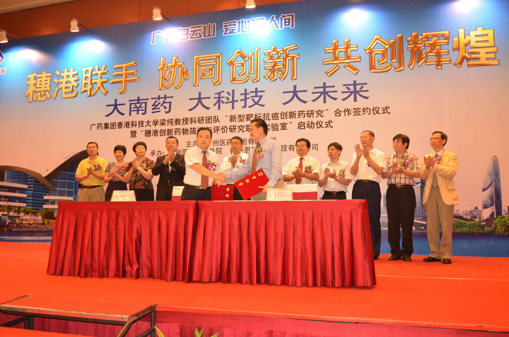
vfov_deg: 47.7
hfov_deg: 67.5
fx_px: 381
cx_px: 254
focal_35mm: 27
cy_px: 168
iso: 2000
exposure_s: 1/60
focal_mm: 18
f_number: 6.3
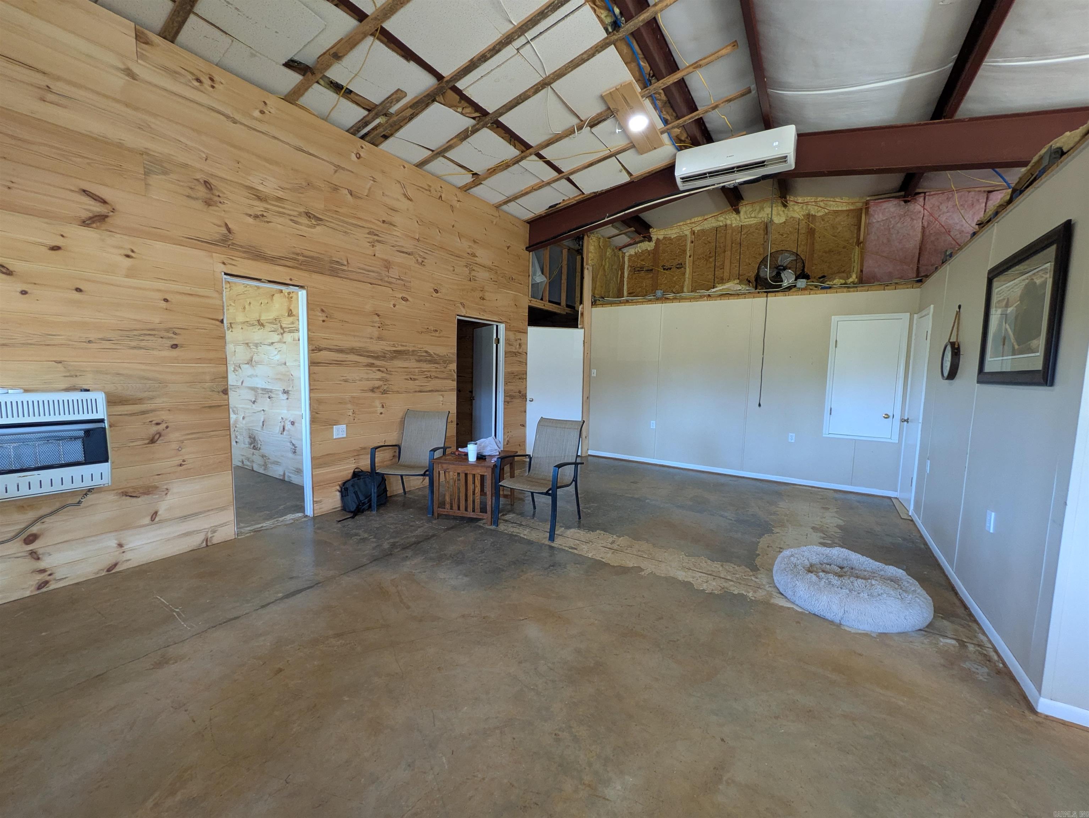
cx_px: 544
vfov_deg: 85.7
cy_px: 409
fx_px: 441
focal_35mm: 14
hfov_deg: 102.0
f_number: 2.2
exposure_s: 1/24
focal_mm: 1.83
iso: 120
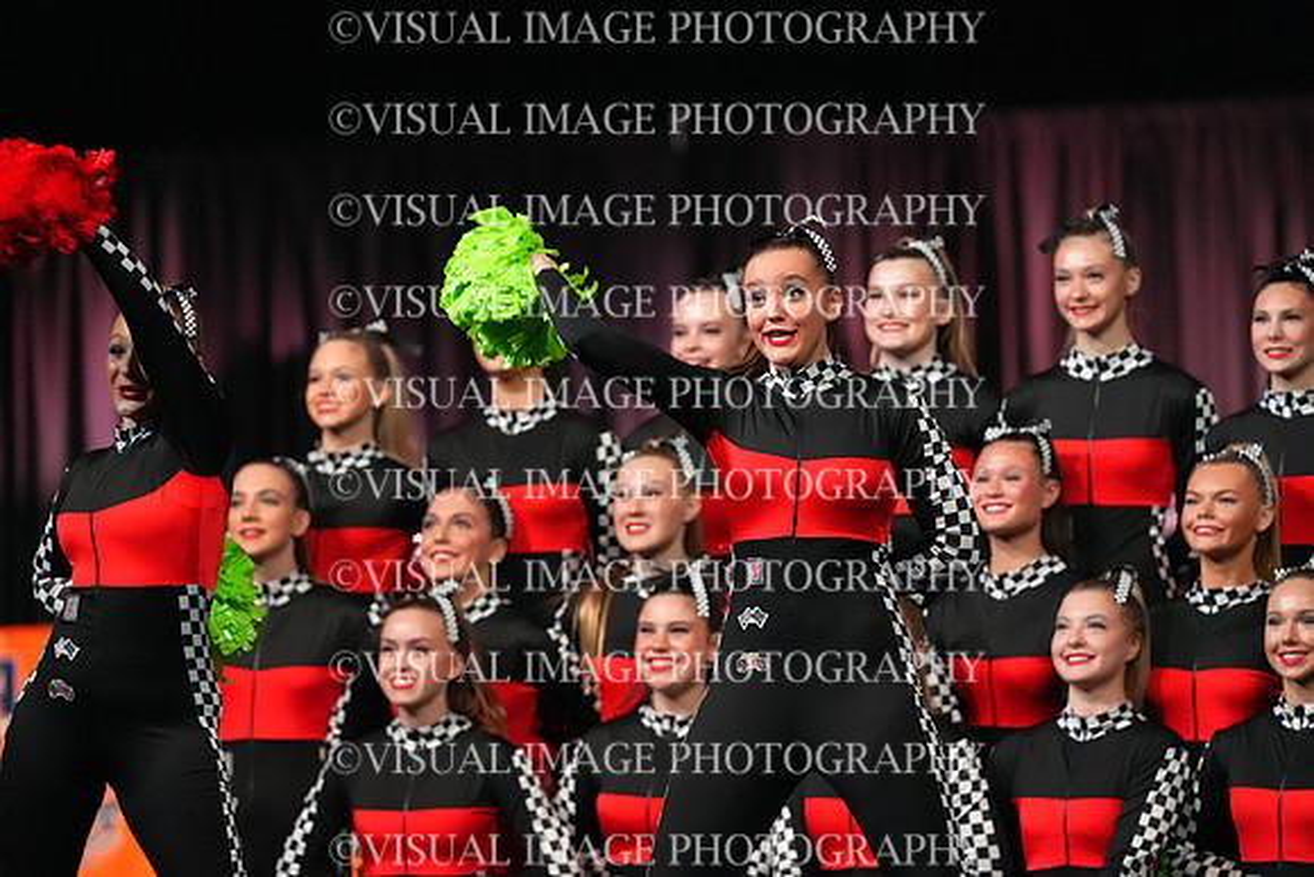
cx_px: 657
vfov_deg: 4.6
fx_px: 10952
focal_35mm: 300
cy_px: 438
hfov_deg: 6.9
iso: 16000
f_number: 3.5
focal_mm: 300
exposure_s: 1/1250
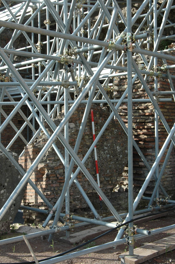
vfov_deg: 35.1
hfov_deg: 23.7
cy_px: 132
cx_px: 88
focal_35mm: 57
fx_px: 417
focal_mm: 38
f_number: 7.1
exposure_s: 1/200
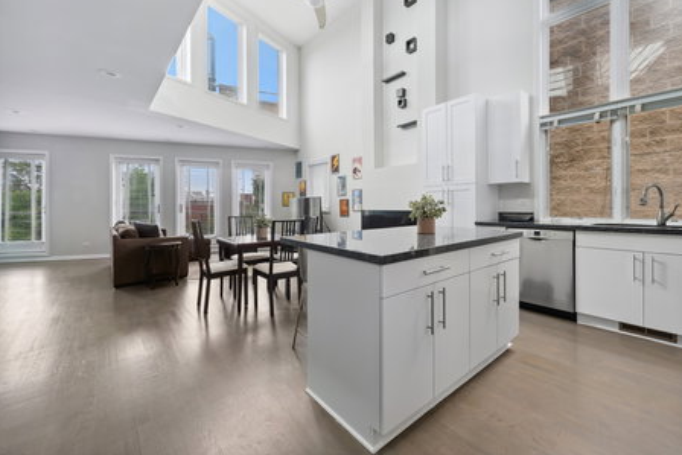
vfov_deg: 77.3
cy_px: 215
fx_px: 284
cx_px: 362
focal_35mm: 15
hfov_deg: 100.2
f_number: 9
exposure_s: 1/5
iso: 100
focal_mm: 14
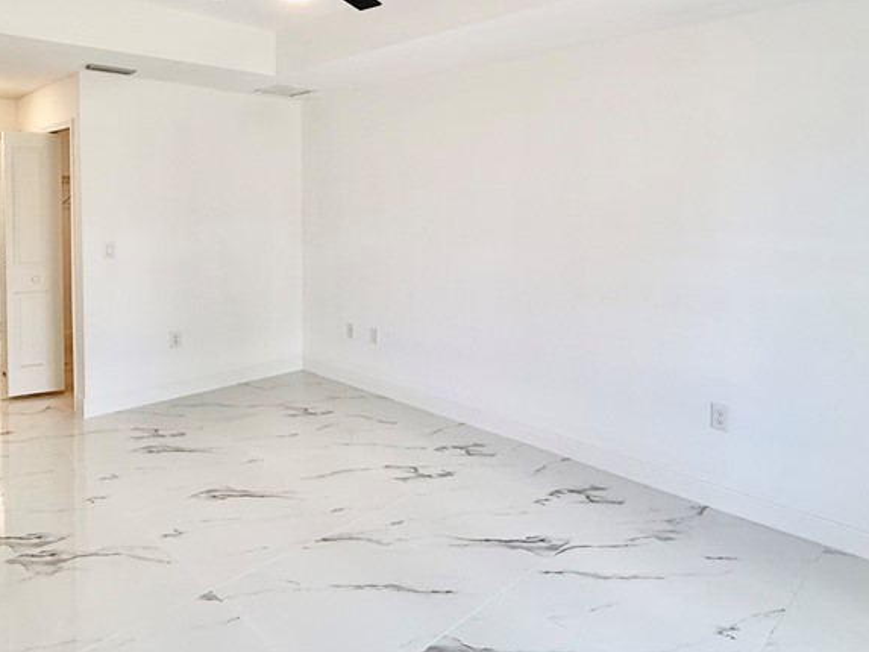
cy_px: 217
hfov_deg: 69.3
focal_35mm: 25
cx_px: 409
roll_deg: -0.5
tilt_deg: -1.1
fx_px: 628
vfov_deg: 53.8
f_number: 2.2
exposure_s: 1/120
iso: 64
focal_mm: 2.22
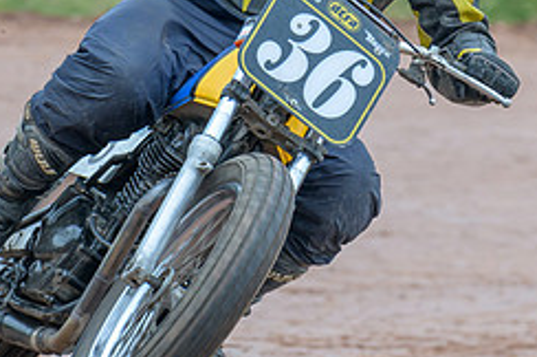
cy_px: 27
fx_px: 13288
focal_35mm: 892
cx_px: 419
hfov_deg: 2.3
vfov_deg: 1.5
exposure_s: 1/400
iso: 180
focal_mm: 200
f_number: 4
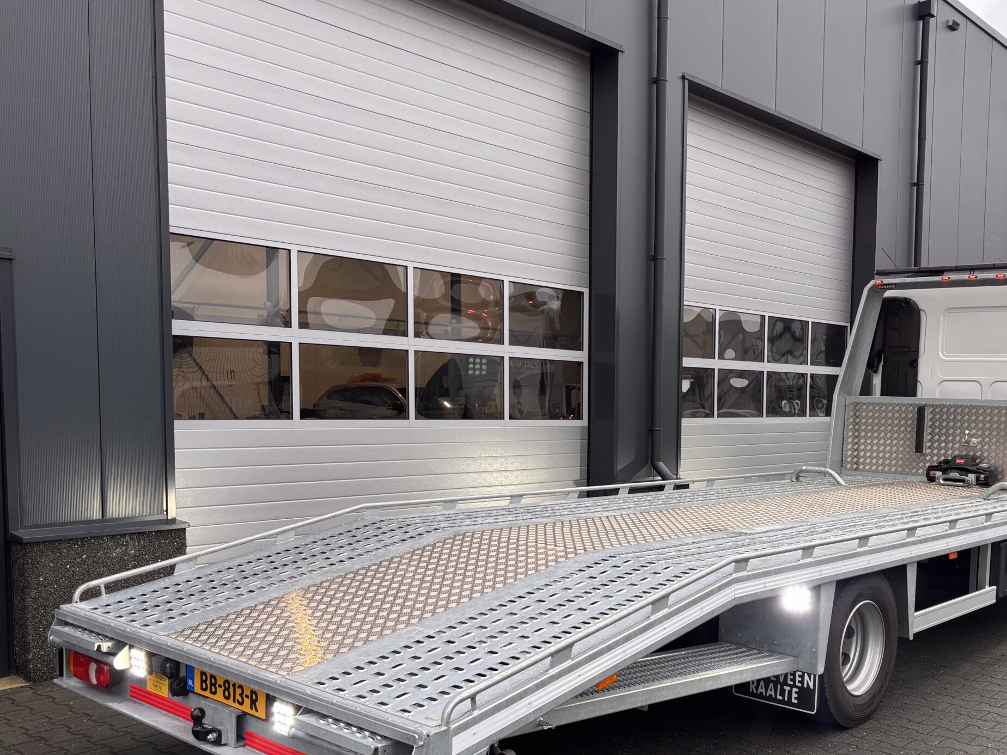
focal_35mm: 36
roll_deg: -0.6
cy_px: 477
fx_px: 1047
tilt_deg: -4.1
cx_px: 636
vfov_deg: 39.4
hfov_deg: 50.8
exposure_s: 1/209
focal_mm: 5.96
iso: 40
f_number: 1.6
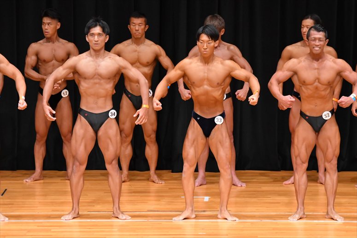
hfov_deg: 7.6
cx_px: 178
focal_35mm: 270
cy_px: 119
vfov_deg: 5.1
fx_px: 2676
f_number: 5.6
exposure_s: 1/400
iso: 5000
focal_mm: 180
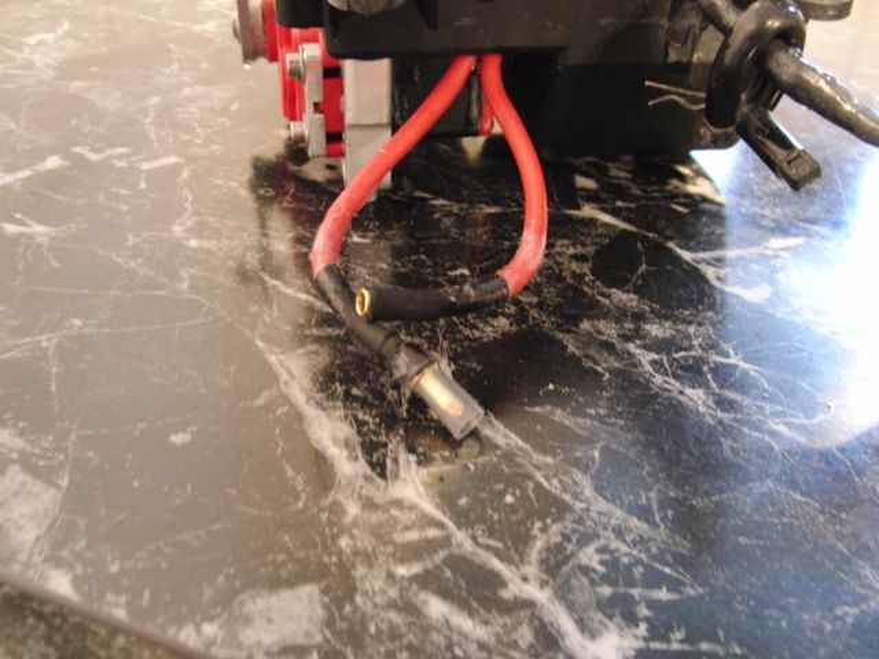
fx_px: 940
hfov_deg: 50.1
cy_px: 330
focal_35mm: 37
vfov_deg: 38.7
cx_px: 440
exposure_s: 1/2.5
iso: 400
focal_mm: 6.42
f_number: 3.6
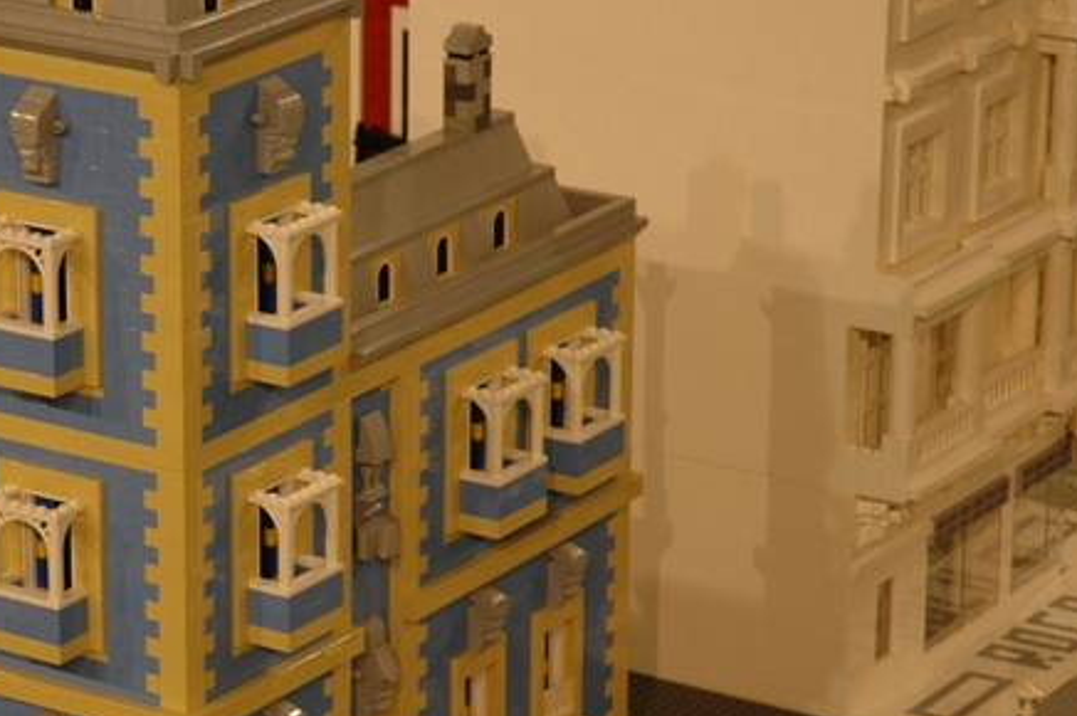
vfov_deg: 8.3
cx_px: 163
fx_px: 4932
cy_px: 454
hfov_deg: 12.4
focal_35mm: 165
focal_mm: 60
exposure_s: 1/80
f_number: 4.5
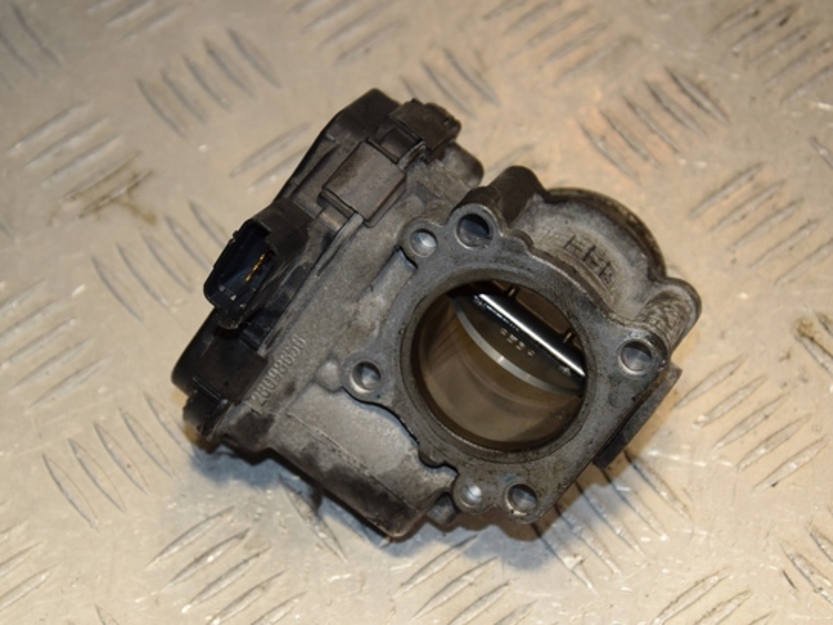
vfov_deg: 13.2
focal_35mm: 112
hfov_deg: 17.6
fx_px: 2695
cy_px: 319
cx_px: 363
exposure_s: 1/200
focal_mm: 66
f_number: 7.1
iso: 800
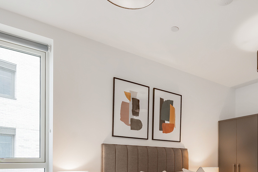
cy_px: 165
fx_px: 208
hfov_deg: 61.8
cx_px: 176
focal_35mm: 29
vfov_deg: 40.4
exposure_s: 1/4
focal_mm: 12
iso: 100
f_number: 8
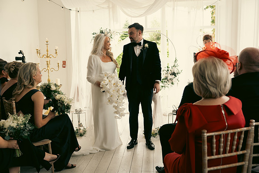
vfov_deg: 38.9
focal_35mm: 34
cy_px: 86
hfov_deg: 55.8
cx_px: 130
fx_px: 245
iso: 125
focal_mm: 34
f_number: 3.5
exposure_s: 1/160
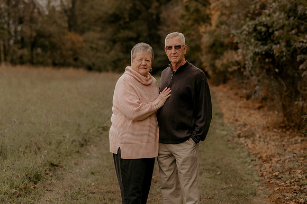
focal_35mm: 85
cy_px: 102
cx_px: 154
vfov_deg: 16.1
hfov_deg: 23.9
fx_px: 724
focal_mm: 85
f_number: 2.8
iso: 125
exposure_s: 1/800
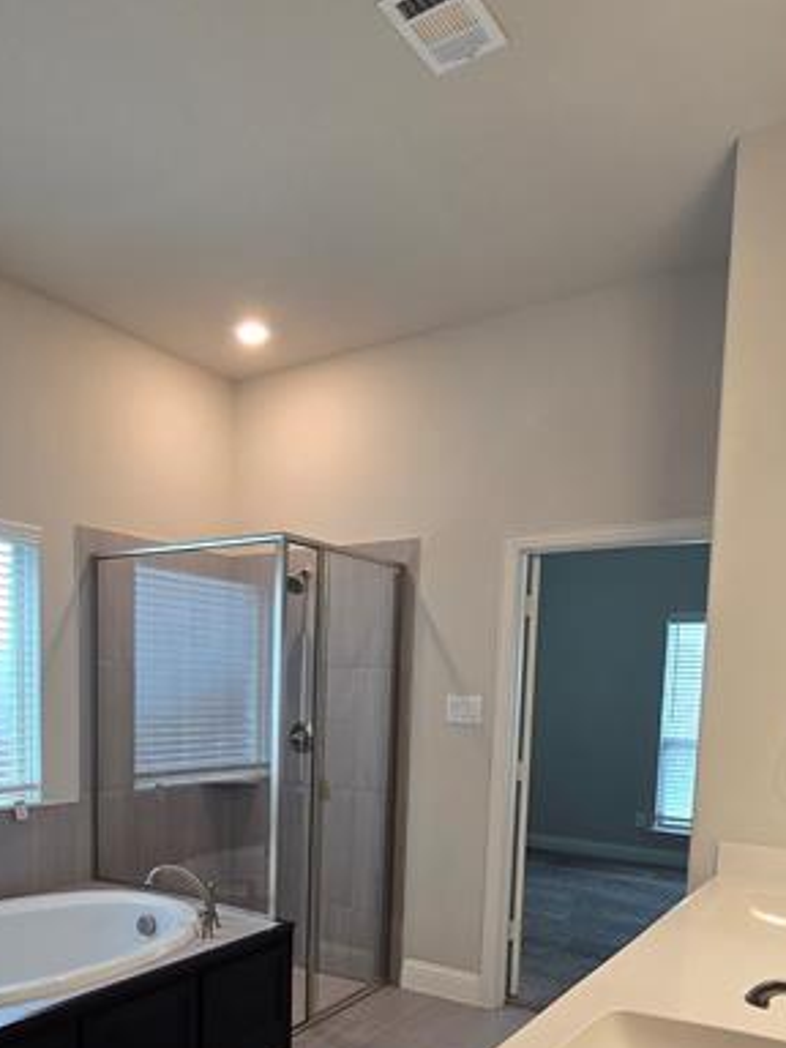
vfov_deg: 63.5
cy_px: 781
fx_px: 787
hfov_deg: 51.8
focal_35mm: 26
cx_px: 243
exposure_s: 1/60
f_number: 2.2
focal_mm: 2.2
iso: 125
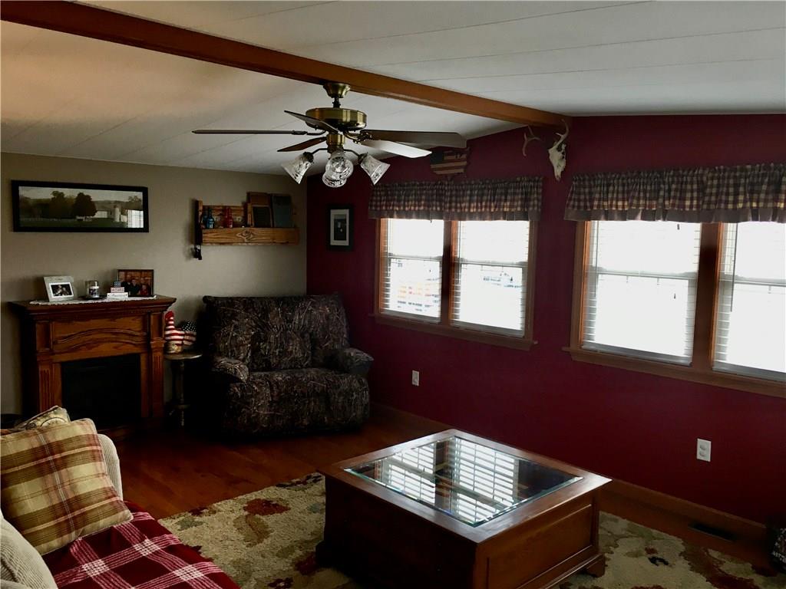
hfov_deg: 61.7
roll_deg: -1.1
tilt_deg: -6.4
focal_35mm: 29
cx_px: 393
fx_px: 658
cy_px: 294
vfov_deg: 48.2
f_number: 2.2
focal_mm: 4.15
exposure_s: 1/30
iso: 64
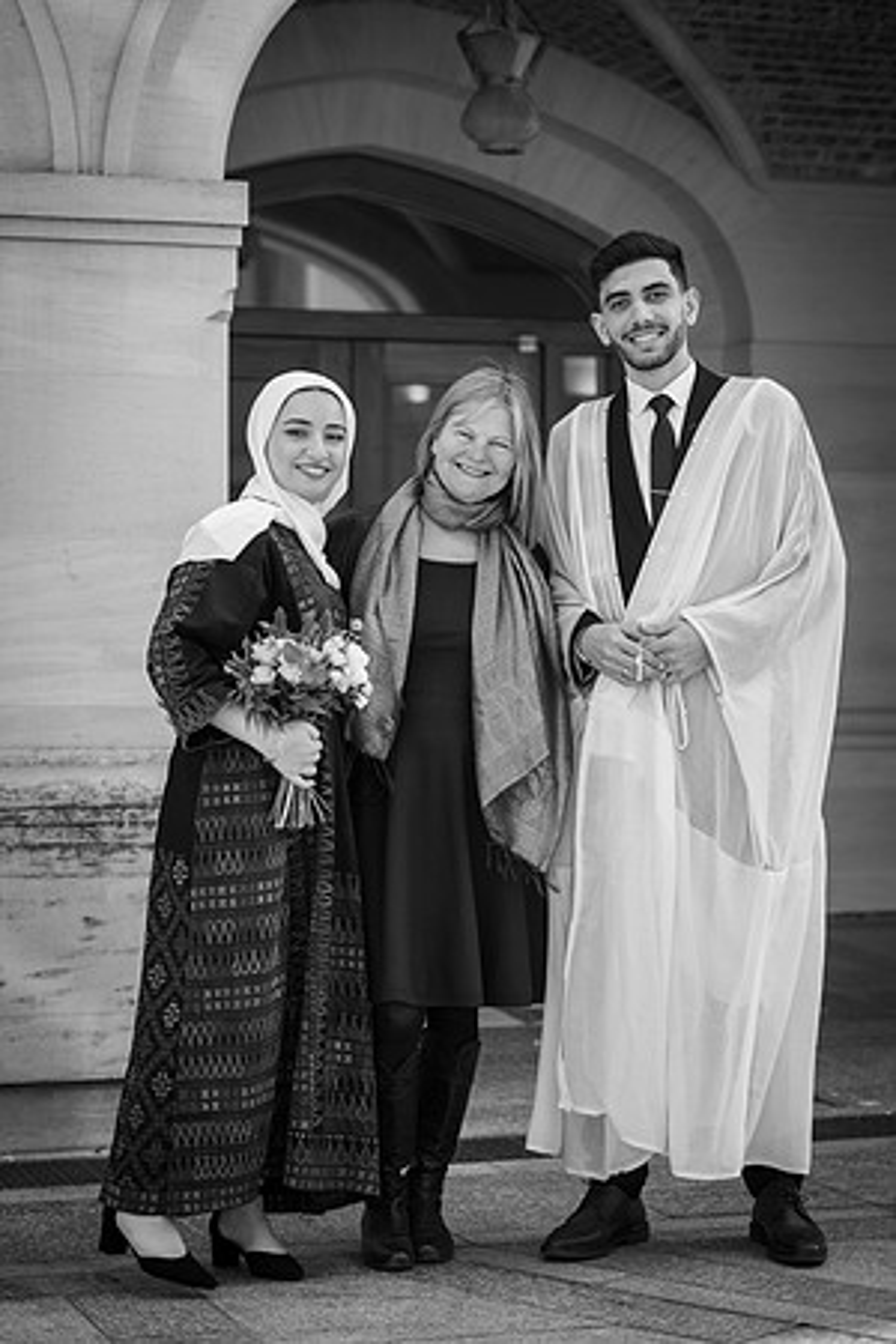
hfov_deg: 16.7
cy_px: 672
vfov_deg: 24.8
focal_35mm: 82
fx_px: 3061
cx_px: 448
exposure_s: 1/1000
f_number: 2.8
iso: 100
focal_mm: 82
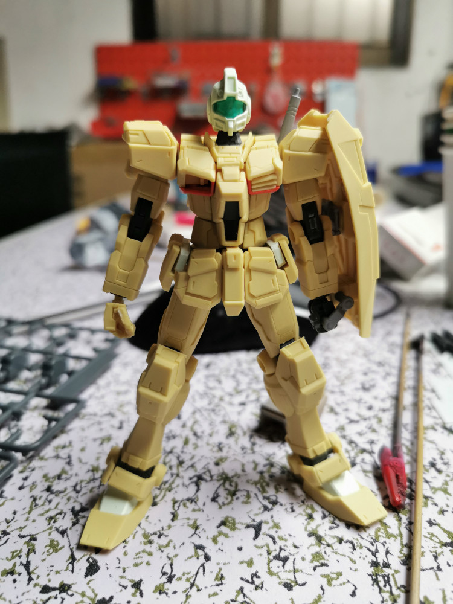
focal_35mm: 27
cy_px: 302
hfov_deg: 51.4
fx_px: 471
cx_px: 226
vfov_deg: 65.3
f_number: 1.6
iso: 200
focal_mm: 5.6
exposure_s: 1/100
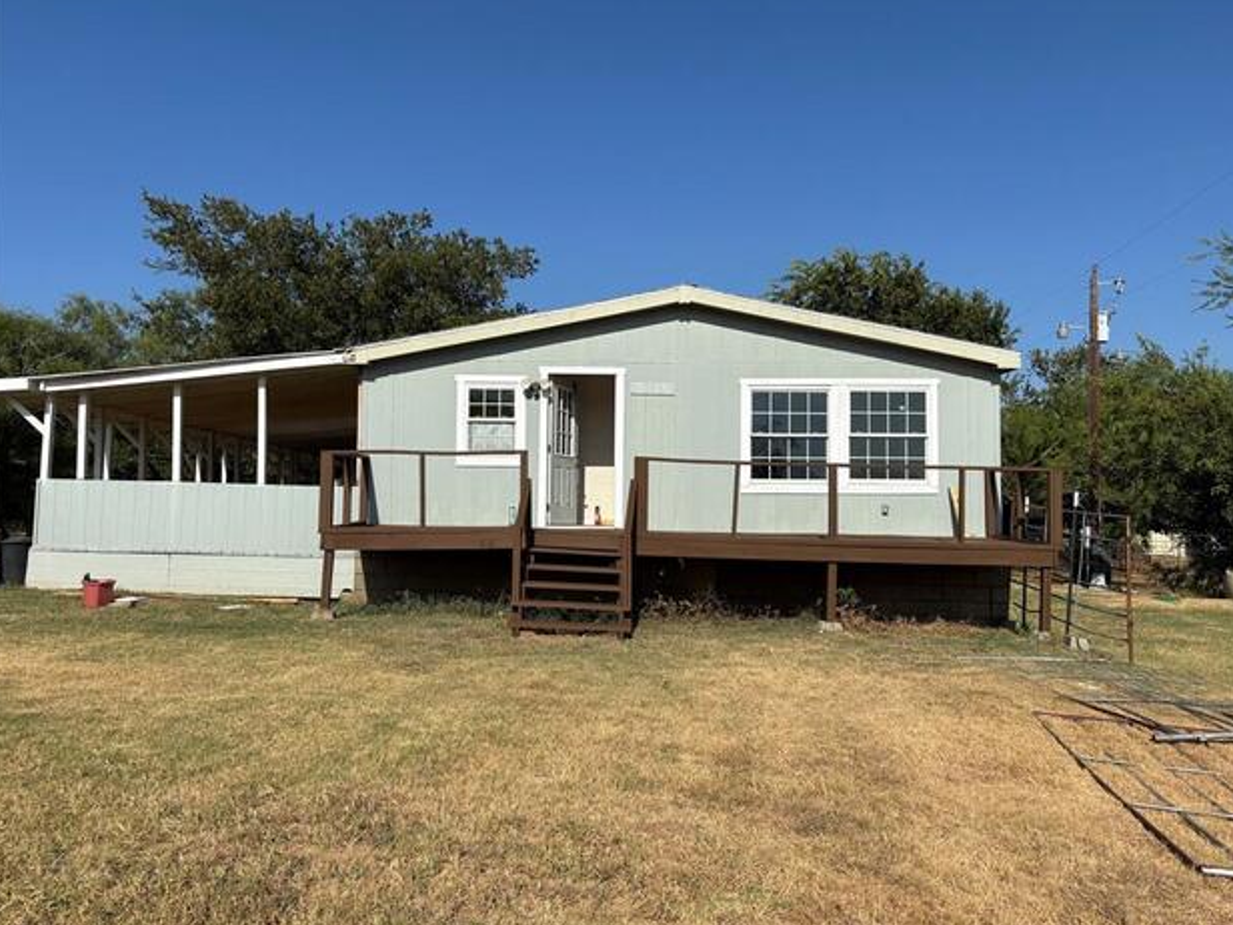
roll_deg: -0.2
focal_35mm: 27
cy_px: 460
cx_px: 631
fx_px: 962
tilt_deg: +3.2
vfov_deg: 51.4
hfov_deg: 65.3
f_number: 1.6
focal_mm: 5.96
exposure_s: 1/5952
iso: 50
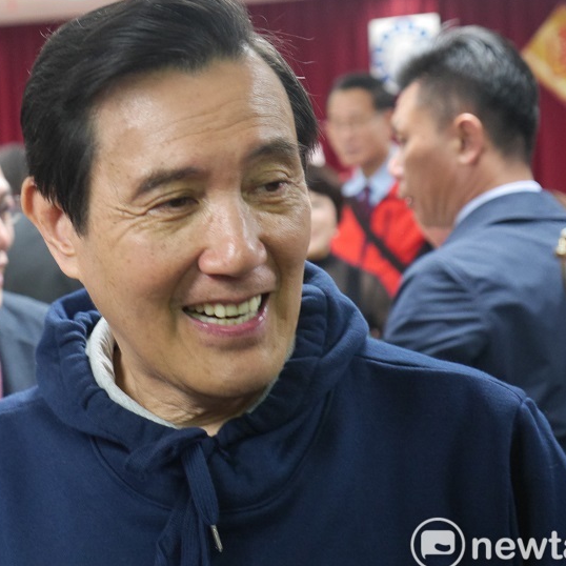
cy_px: 245
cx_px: 179
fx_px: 1498
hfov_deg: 21.3
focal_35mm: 81
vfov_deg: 21.4
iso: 2000
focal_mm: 29
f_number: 2.8
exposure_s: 1/125
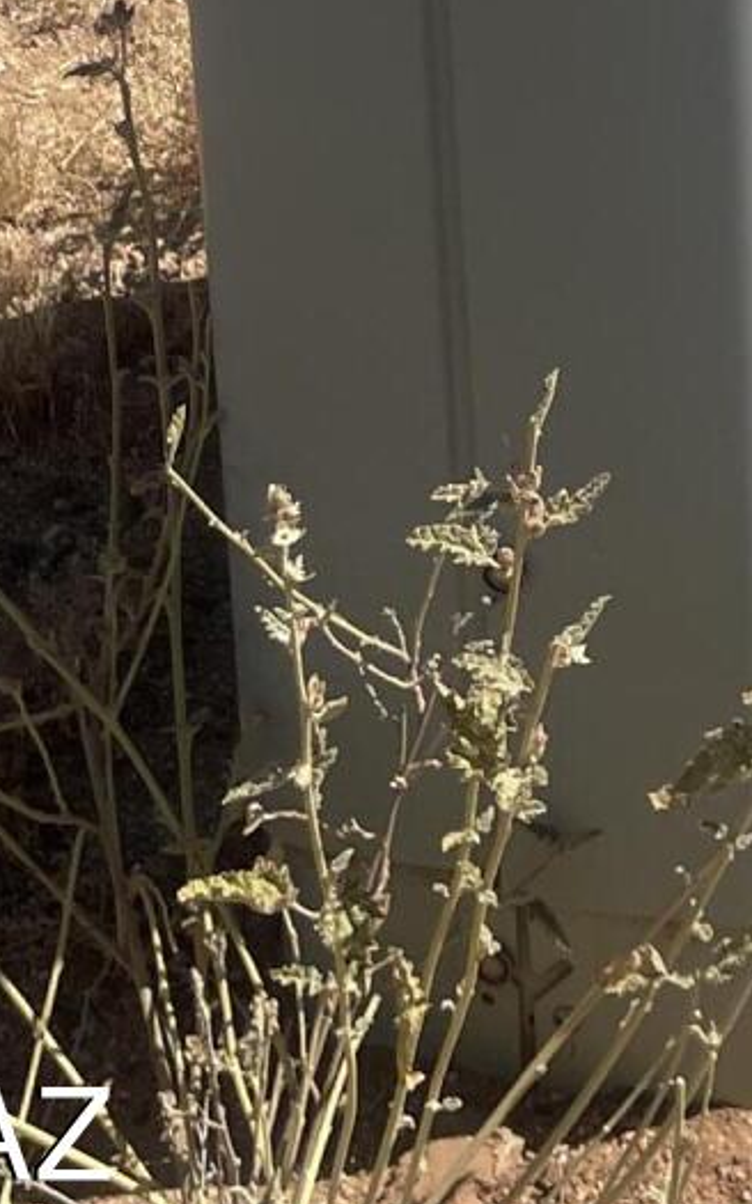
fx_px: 3313
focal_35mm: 101
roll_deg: +0.1
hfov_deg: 12.6
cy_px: -947
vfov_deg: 17.0
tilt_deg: -15.2
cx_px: 896
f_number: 1.6
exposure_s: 1/5618
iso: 32
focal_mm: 5.1
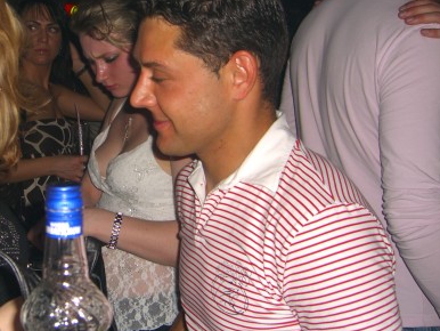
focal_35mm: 59
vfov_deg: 24.8
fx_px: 750
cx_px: 105
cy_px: 122
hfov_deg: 32.0
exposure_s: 1/60
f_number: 2.8
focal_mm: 7.9
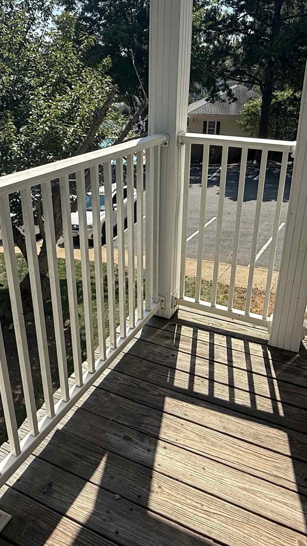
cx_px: 148
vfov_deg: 65.9
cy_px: 242
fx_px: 420
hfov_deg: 40.2
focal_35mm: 29
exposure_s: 1/1312
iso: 50
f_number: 2.2
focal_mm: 2.22
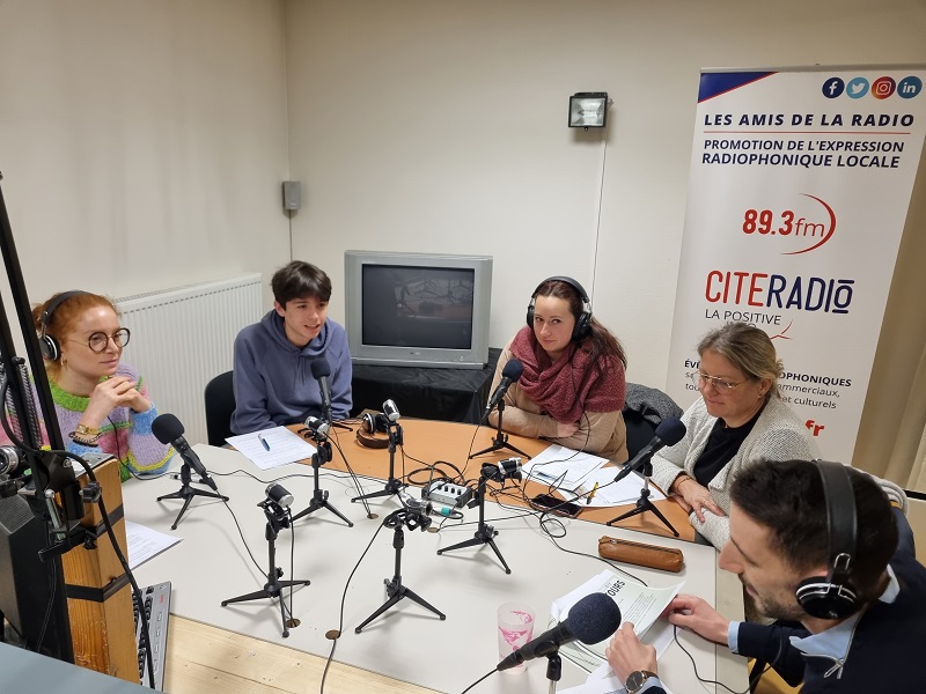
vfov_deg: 53.1
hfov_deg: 67.3
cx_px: 463
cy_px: 347
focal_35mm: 26
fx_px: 696
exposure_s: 1/40
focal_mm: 5.4
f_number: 1.8
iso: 100
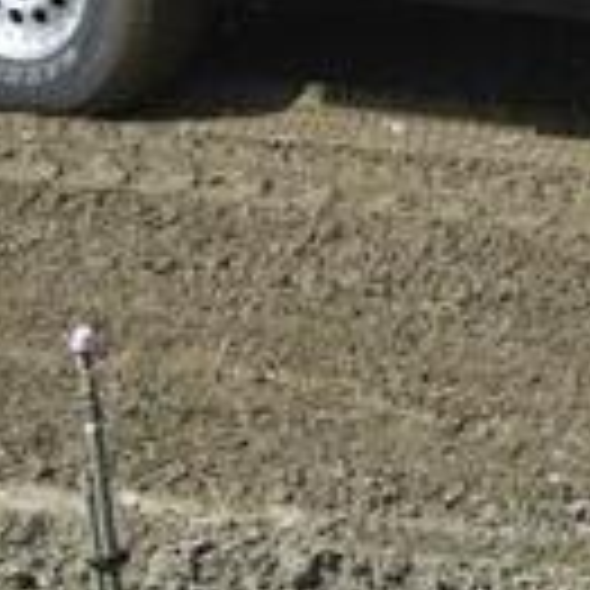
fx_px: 13595
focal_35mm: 705
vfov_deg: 2.5
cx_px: 1221
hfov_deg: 2.5
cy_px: -763
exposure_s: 1/1000
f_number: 8
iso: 400
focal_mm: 110
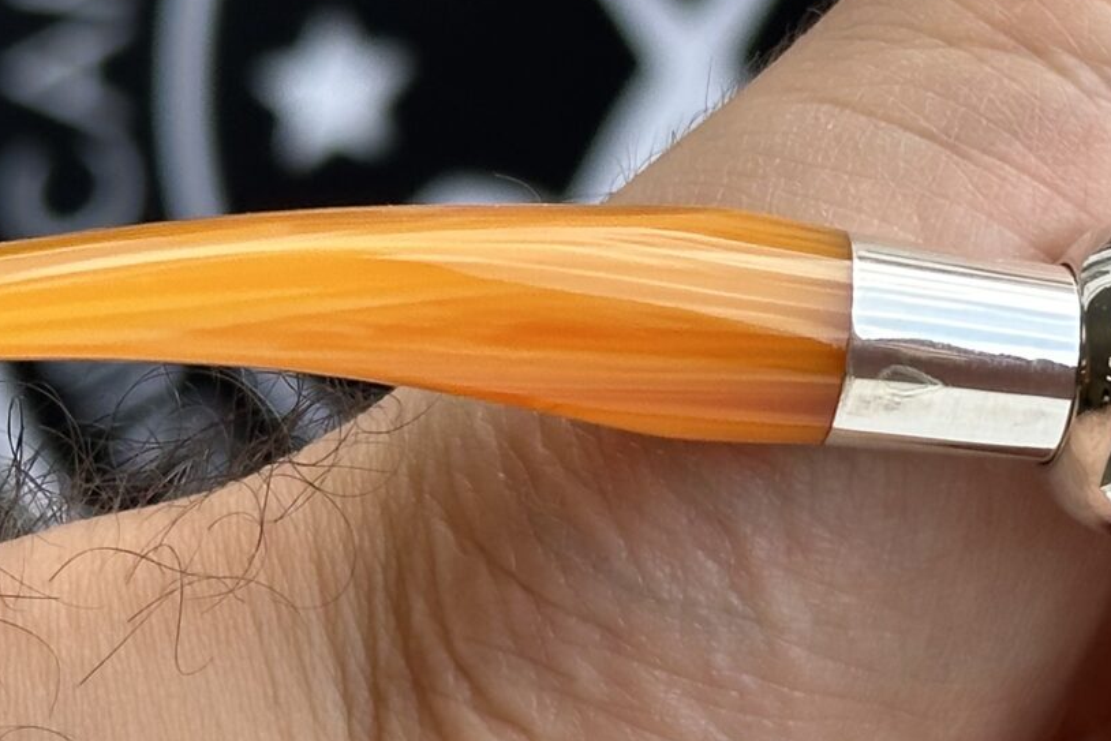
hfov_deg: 12.9
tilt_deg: -20.7
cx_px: 1076
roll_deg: -1.0
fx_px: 4846
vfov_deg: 8.7
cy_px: 307
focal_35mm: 157
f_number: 1.78
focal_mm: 6.86
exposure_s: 1/927
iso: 64
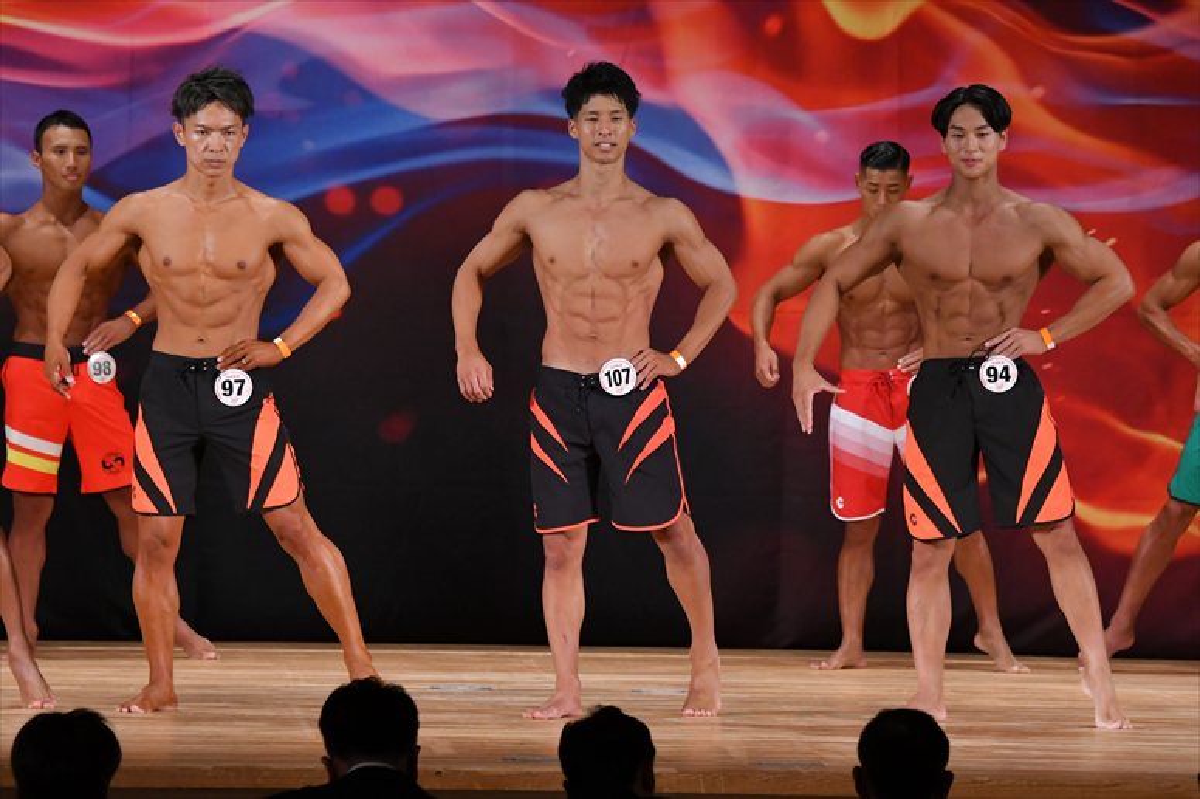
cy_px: 400
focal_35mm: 217
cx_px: 600
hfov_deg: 9.5
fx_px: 7230
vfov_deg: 6.3
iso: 3200
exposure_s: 1/400
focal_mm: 145
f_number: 5.6
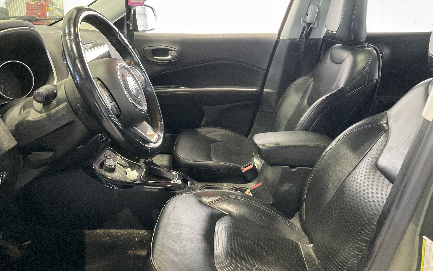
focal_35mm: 31
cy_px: 151
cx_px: 217
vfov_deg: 40.5
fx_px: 366
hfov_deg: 61.2
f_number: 1.8
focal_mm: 3
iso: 320
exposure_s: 1/40
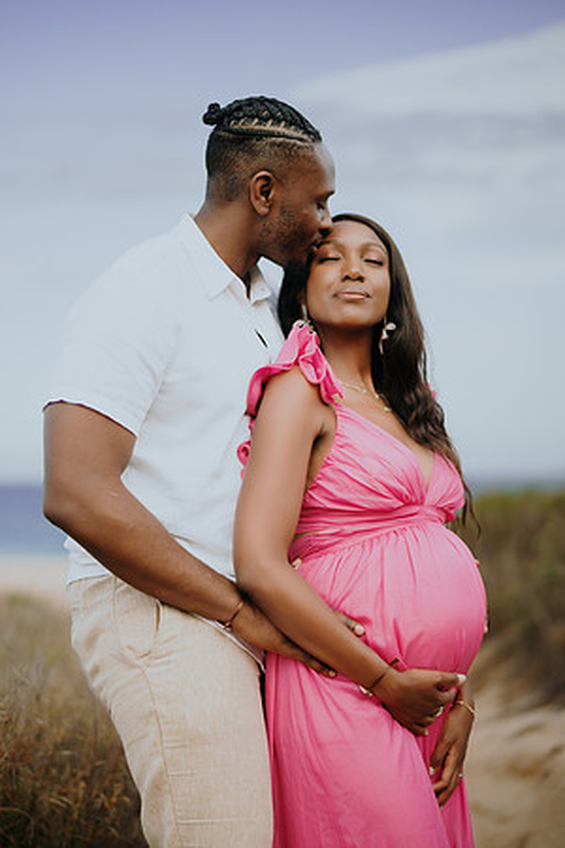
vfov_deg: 34.5
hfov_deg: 23.4
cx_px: 282
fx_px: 1365
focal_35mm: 58
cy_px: 424
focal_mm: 58
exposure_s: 1/2000
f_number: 1.4
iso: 50
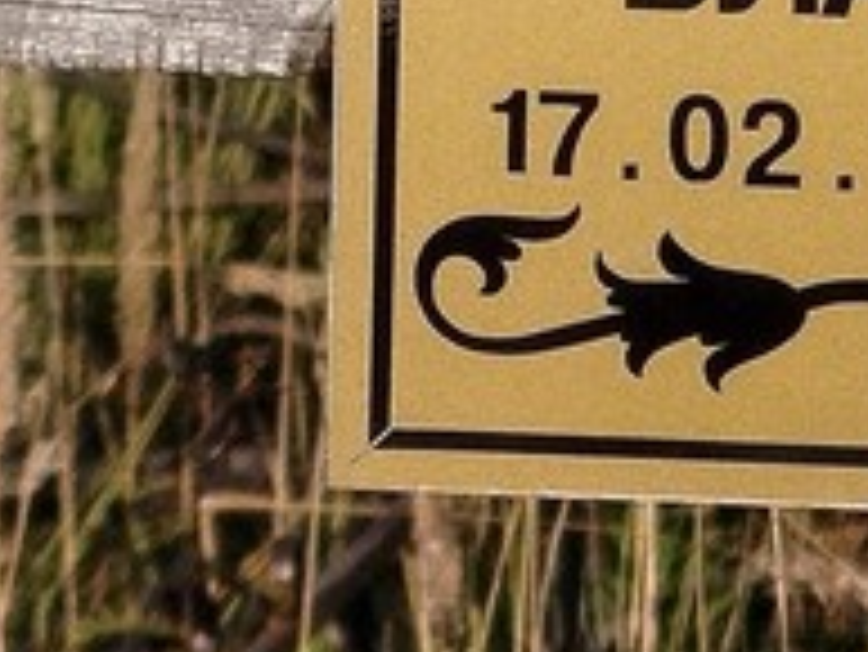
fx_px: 3011
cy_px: 18
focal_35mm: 120
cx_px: 1435
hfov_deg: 14.8
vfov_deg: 12.2
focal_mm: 5.31
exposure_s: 1/949
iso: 50
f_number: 1.7
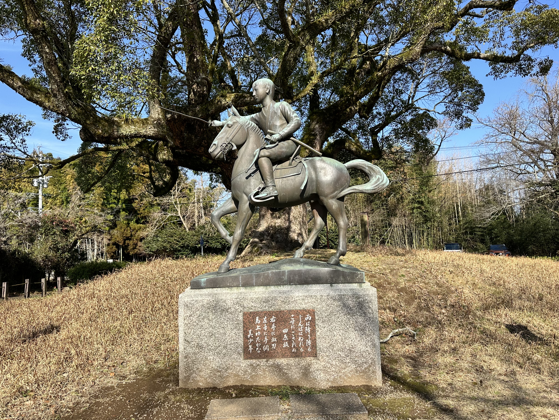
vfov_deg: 56.8
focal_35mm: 24
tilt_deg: +4.9
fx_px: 388
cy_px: 210
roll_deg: +2.1
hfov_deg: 71.6
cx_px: 280
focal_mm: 6.86
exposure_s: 1/2660
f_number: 1.78
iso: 80
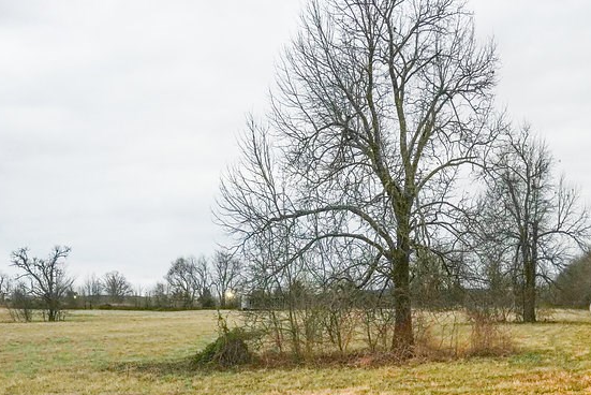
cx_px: 314
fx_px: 1068
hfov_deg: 30.9
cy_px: 324
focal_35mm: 65
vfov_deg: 20.7
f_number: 9
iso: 1600
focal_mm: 35
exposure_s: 1/5
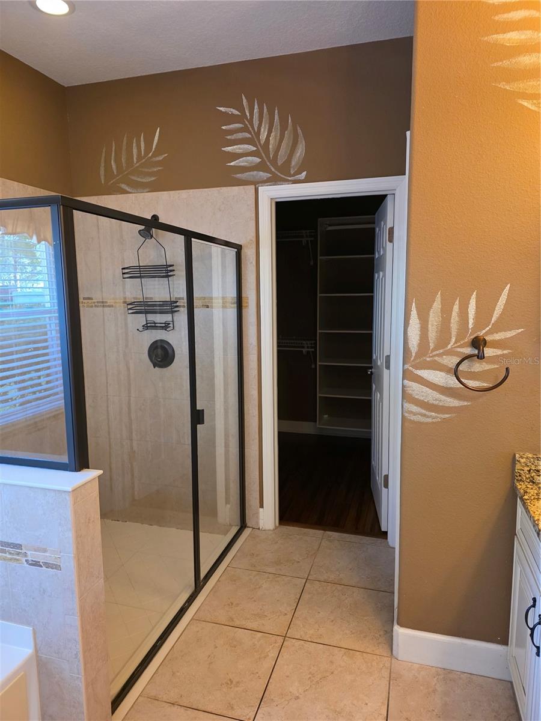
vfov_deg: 73.9
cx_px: 270
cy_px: 360
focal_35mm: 23
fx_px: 479
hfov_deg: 58.9
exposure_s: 1/120
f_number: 1.7
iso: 1000
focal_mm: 6.3
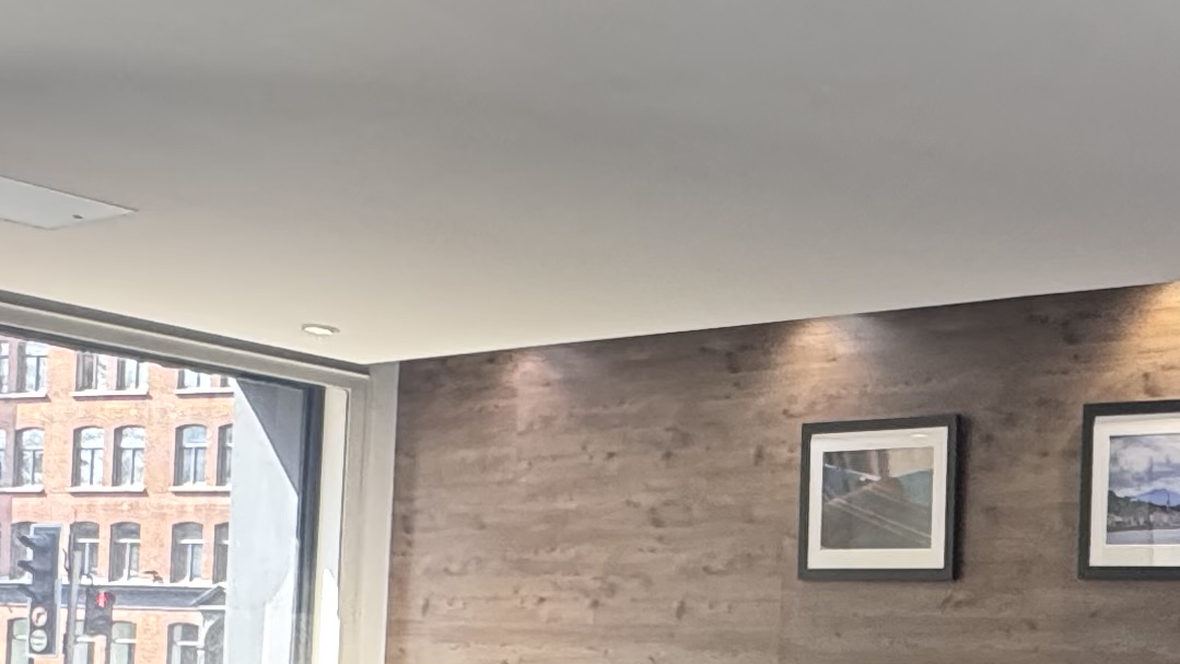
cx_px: 1295
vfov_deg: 20.2
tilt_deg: -0.6
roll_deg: -3.5
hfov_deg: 32.3
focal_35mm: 57
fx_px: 1784
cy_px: 704
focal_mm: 2.22
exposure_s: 1/100
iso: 320
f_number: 2.2
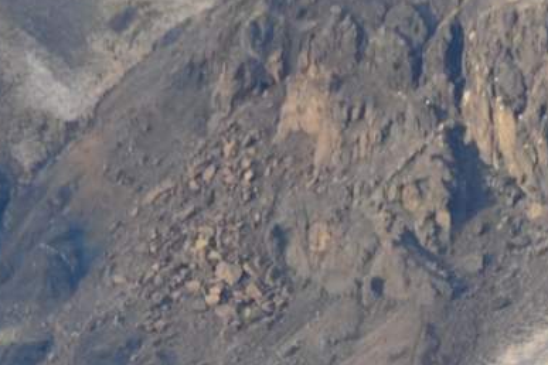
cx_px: 341
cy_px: 308
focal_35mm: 794
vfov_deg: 1.7
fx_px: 12085
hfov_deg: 2.6
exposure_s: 1/640
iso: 2200
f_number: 5.6
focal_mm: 200
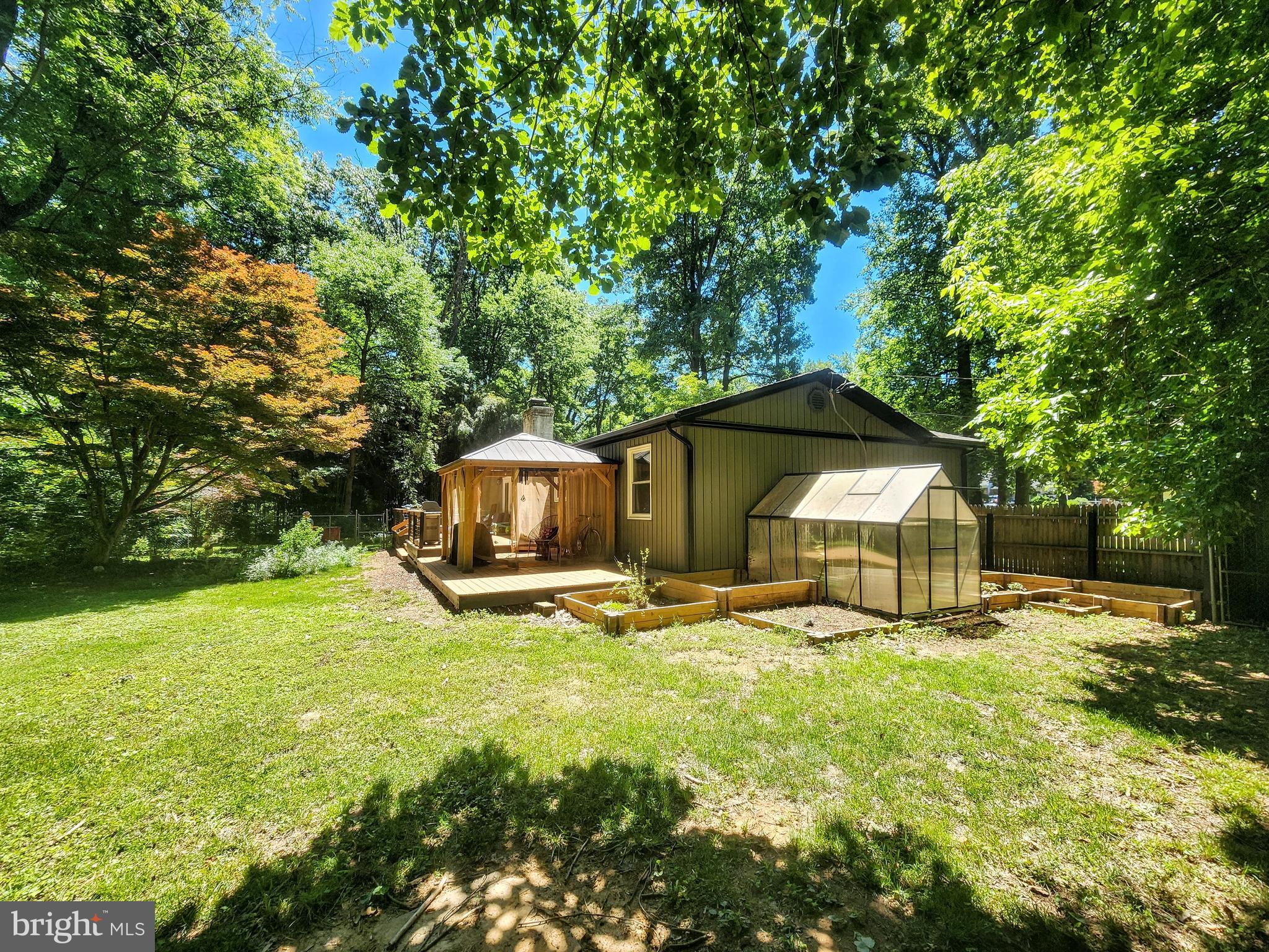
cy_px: 476
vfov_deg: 89.9
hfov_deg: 106.2
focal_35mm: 13
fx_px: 477
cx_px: 634
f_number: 2.2
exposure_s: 1/418
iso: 50
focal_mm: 2.2
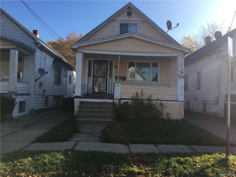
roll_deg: -0.9
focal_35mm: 29
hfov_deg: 61.7
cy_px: 88
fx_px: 198
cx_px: 118
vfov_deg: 48.2
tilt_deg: +2.3
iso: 25
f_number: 2.2
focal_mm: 4.15
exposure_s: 1/905
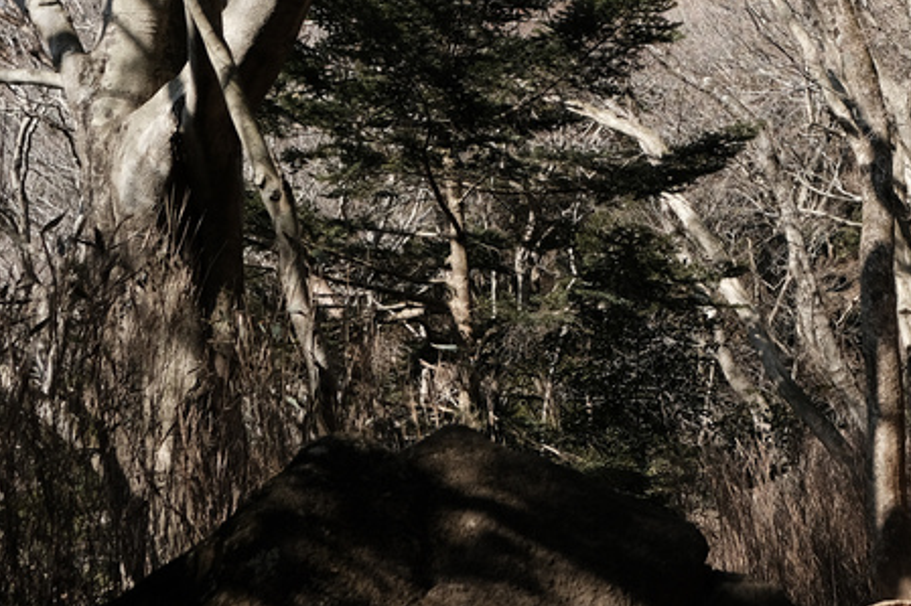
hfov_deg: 25.7
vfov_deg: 17.0
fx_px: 1973
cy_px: -44
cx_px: 663
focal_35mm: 78
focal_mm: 23
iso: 200
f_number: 3.6
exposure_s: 1/850
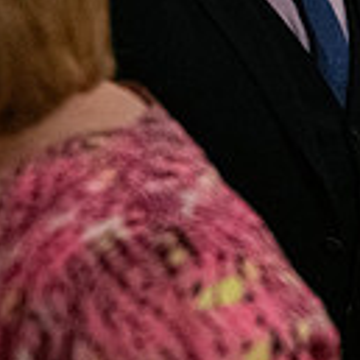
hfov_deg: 8.9
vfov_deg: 9.4
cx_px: 753
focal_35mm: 184
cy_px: -21
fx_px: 2165
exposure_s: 1/160
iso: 2500
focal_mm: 48
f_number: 3.5
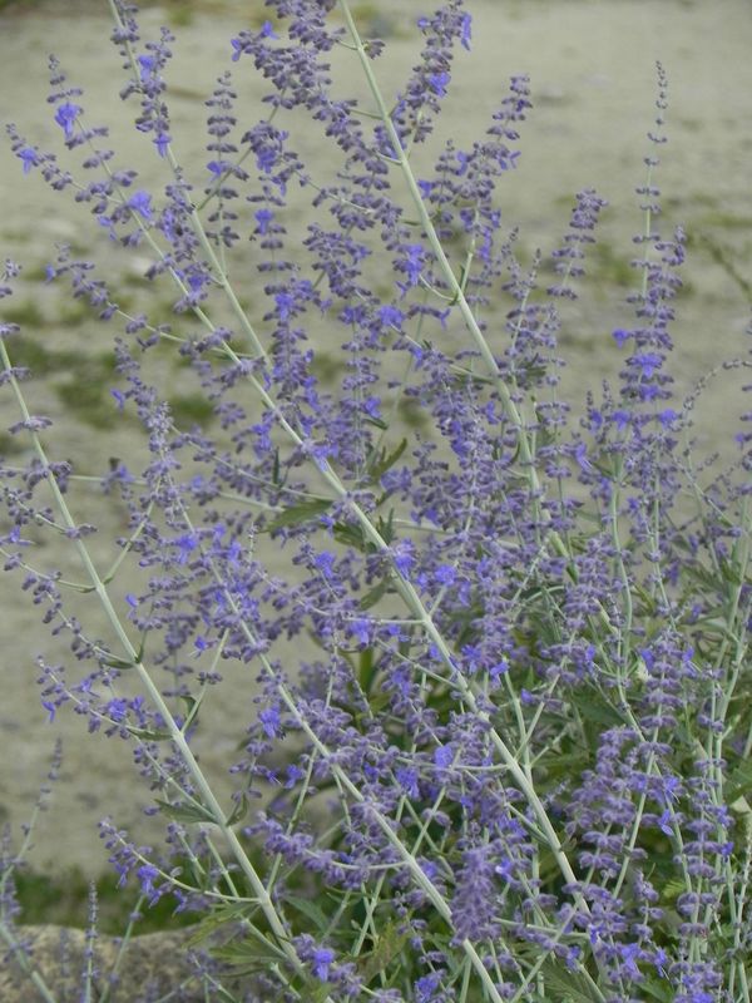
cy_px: 502
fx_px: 7154
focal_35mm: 247
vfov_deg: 8.0
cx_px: 376
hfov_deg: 6.0
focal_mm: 44
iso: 160
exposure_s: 1/40
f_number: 5
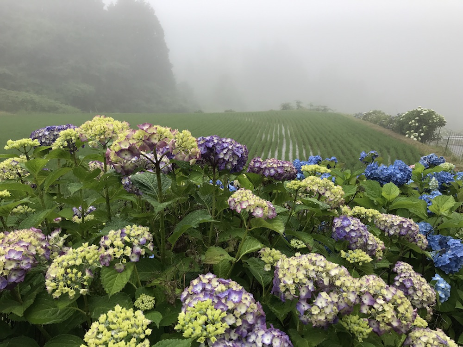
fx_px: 375
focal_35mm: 28
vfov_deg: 49.7
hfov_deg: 63.4
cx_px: 232
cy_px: 174
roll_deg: +0.5
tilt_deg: -12.7
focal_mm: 3.99
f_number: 1.8
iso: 20
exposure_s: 1/152
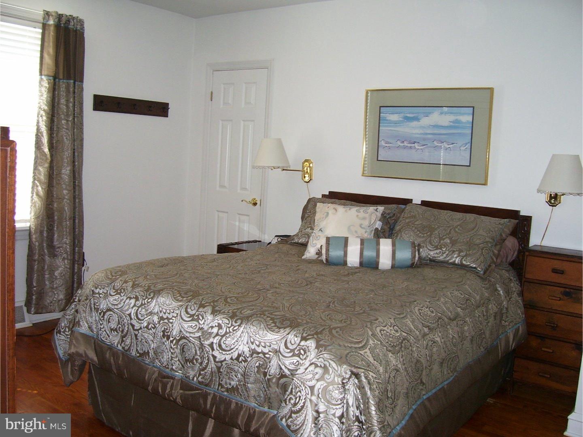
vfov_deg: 41.8
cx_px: 292
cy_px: 218
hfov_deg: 54.0
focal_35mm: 34
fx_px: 573
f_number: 2.7
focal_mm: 5.6
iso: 125
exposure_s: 1/45
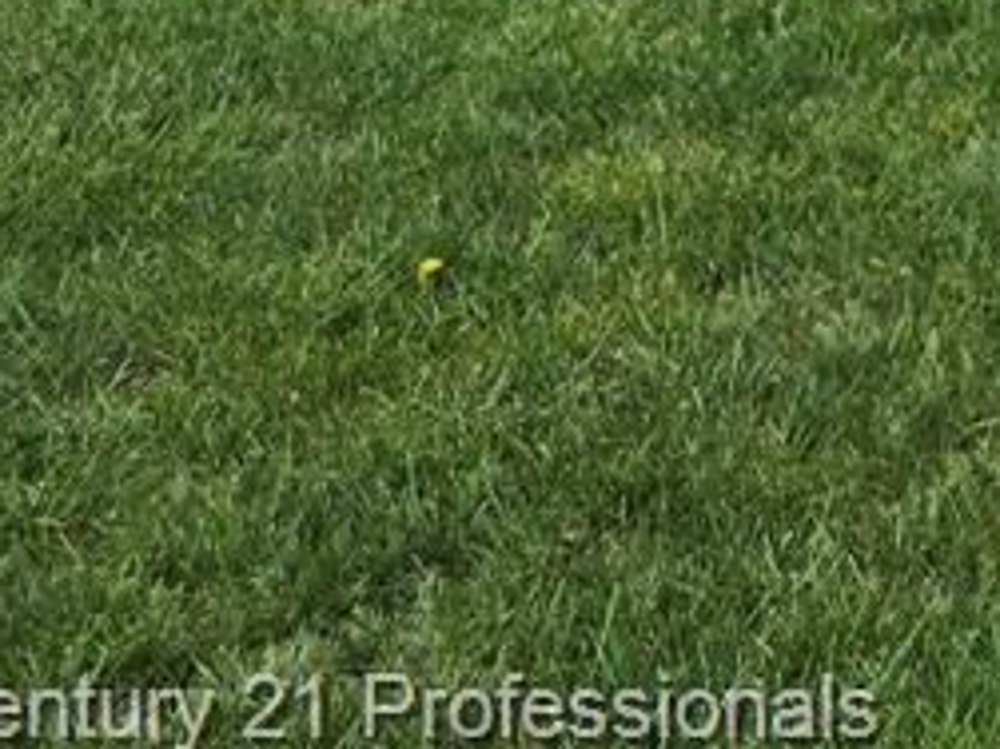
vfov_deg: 13.4
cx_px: 1936
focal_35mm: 94
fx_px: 2714
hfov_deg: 16.5
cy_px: -757
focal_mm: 6.5
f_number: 1.4
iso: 64
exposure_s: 1/5294
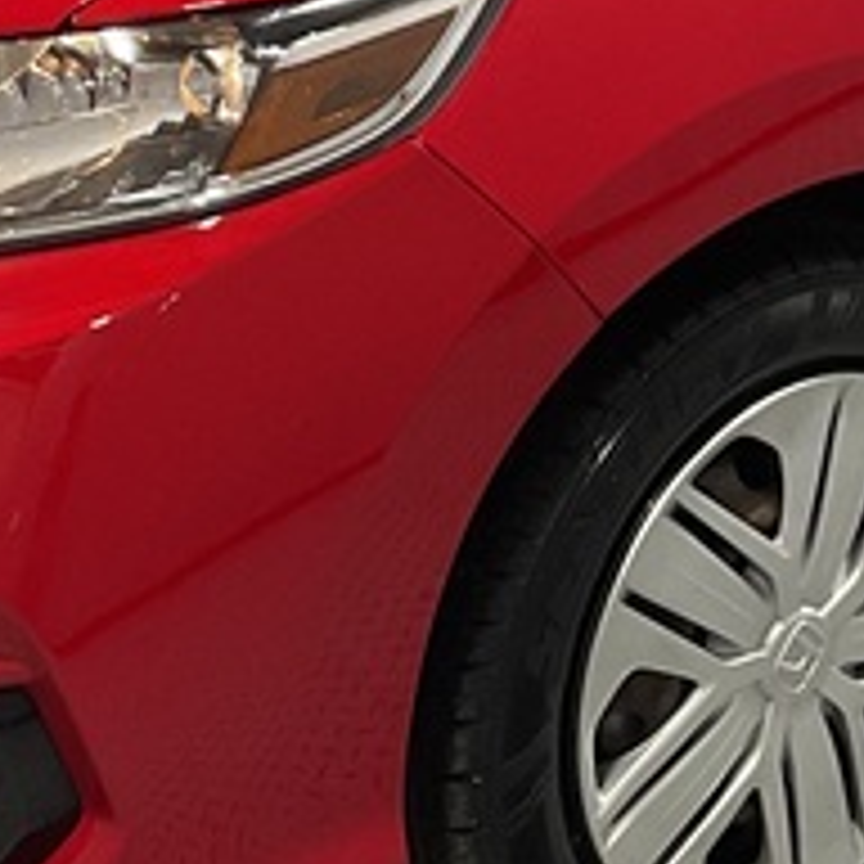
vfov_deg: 13.5
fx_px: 3615
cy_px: 45
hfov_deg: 13.6
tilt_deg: -16.1
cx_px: 648
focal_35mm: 128
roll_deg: +0.4
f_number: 1.8
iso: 64
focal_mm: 3
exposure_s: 1/50
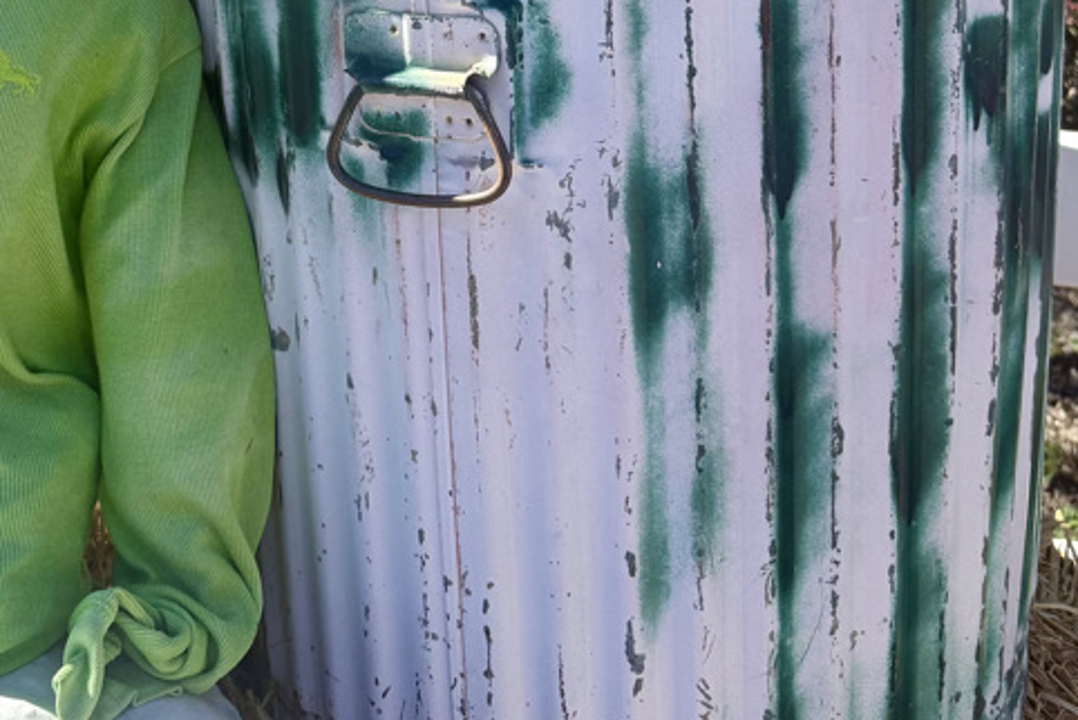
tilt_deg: -8.7
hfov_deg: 37.3
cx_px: 418
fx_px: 1588
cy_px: -168
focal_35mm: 53
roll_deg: -3.4
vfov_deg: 23.2
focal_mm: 6.76
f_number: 1.78
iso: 100
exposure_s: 1/2299
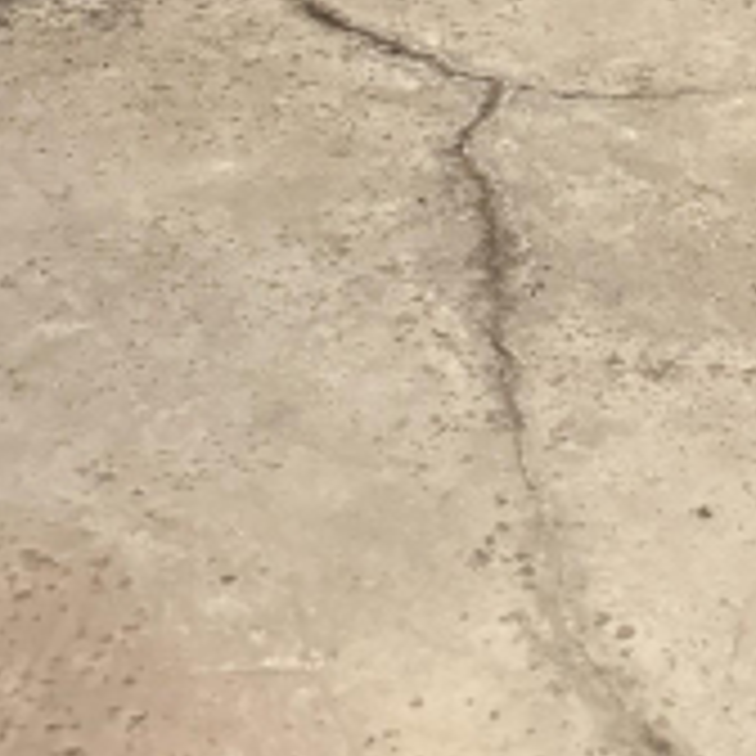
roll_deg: -2.0
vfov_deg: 16.9
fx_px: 2076
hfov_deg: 19.8
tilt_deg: -4.0
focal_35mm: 84
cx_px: 824
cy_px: -614
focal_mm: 6.76
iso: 800
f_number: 1.78
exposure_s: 1/40
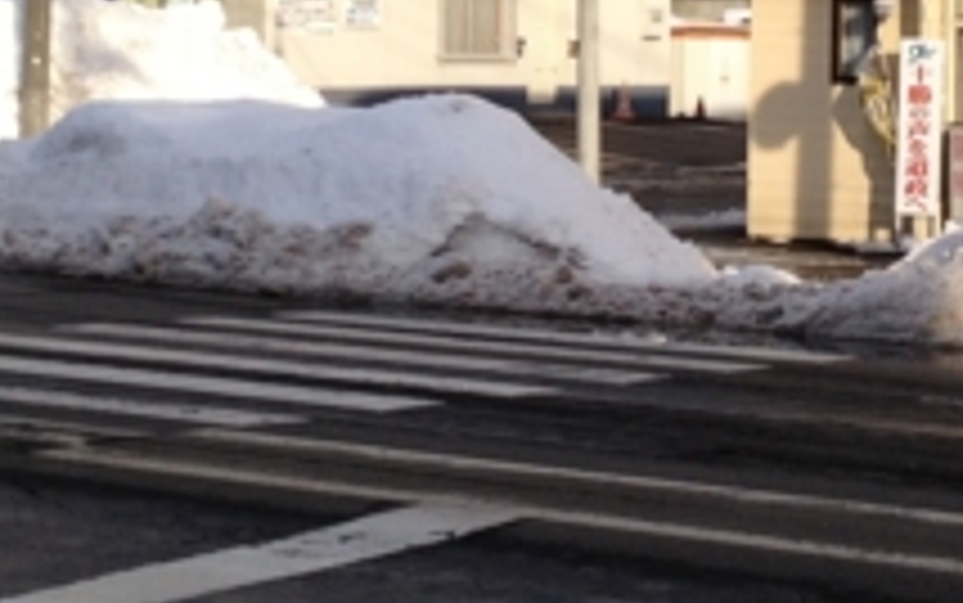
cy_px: -14
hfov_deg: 16.7
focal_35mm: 125
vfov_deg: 10.4
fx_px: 3282
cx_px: 621
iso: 50
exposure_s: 1/1842
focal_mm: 4.28
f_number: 2.4
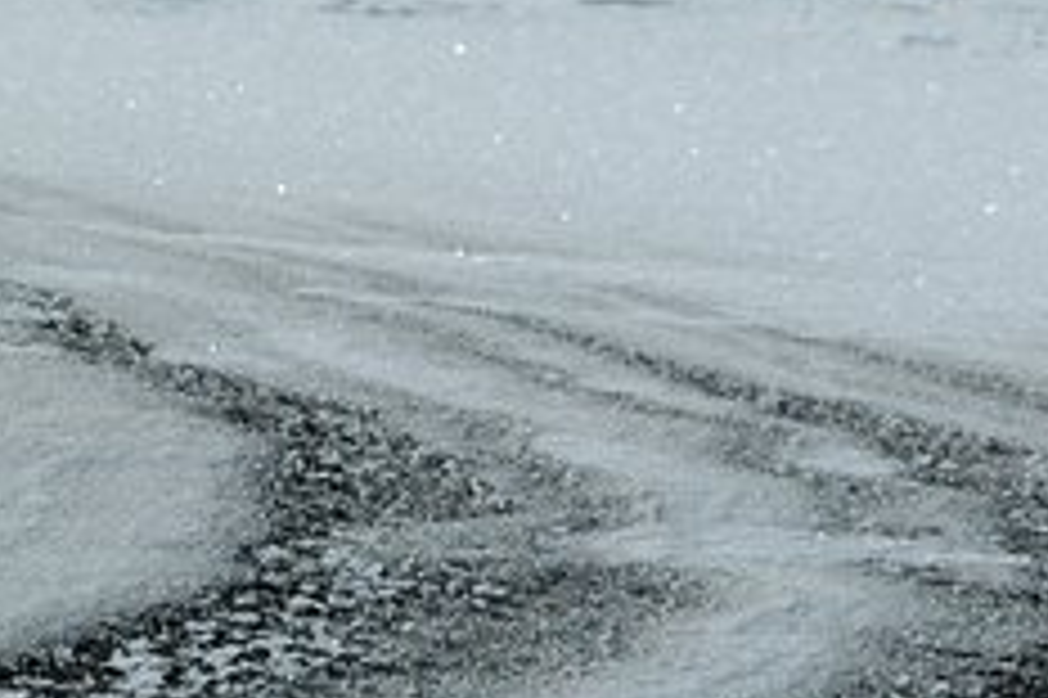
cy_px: 734
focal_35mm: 369
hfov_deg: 5.6
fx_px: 10734
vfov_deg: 3.7
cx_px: 639
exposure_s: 1/800
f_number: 7.1
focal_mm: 112
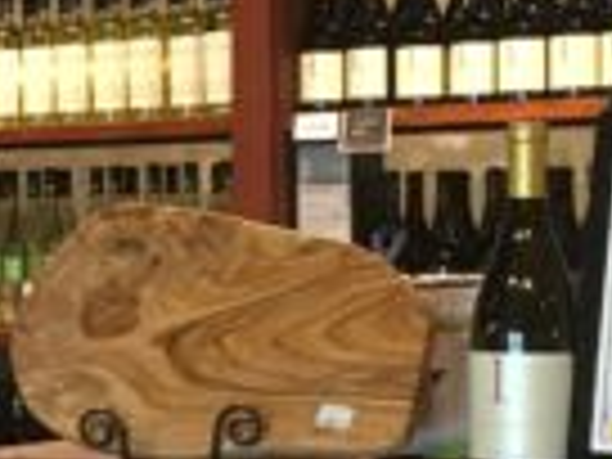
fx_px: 2404
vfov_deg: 10.9
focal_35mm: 136
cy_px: 266
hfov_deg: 13.4
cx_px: -405
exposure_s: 1/30
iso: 125
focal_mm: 4.15
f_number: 2.2
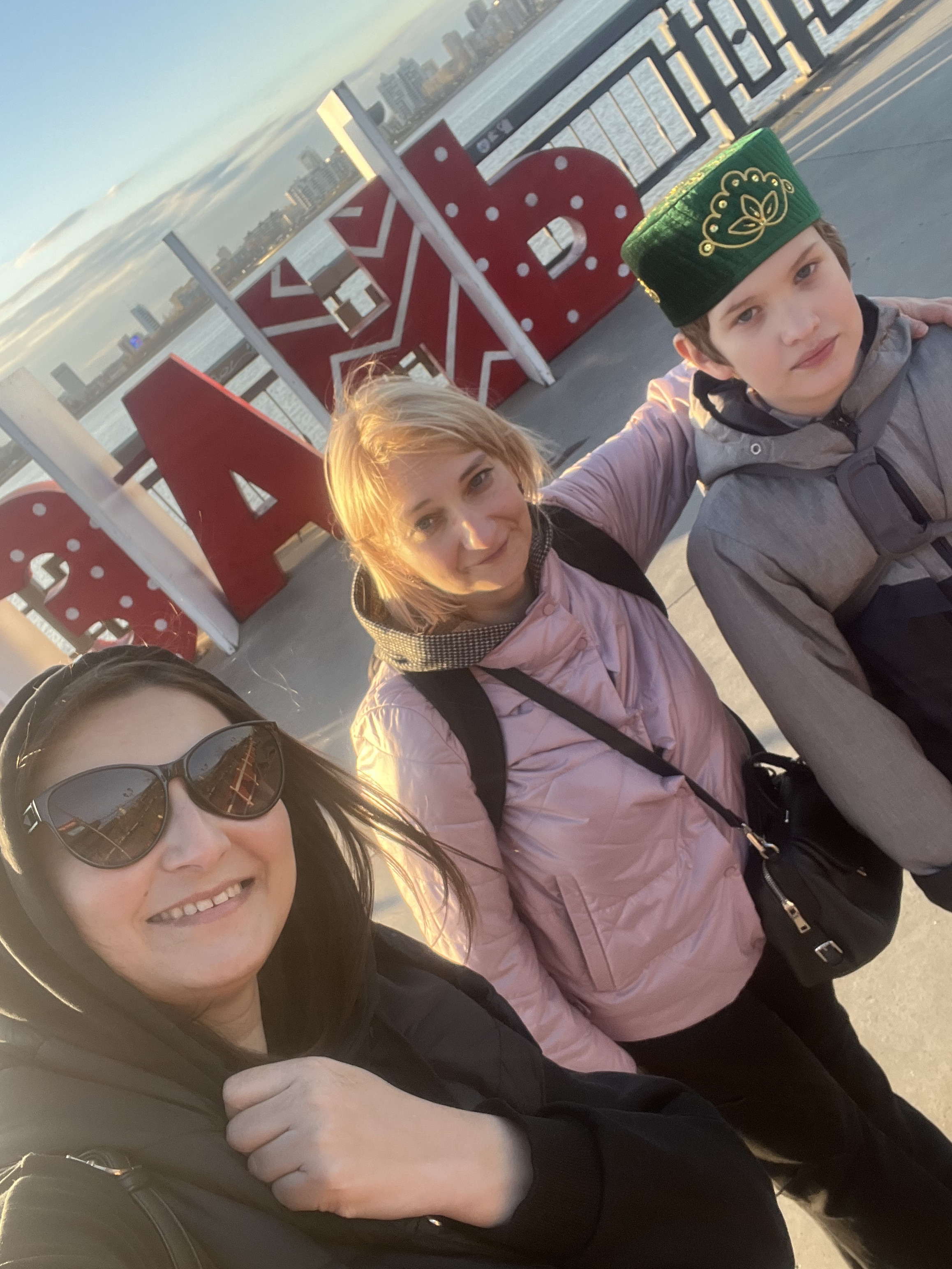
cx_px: 476
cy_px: 634
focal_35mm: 30
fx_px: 1100
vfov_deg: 60.0
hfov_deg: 46.8
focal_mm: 2.71
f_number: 2.2
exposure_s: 1/147
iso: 40
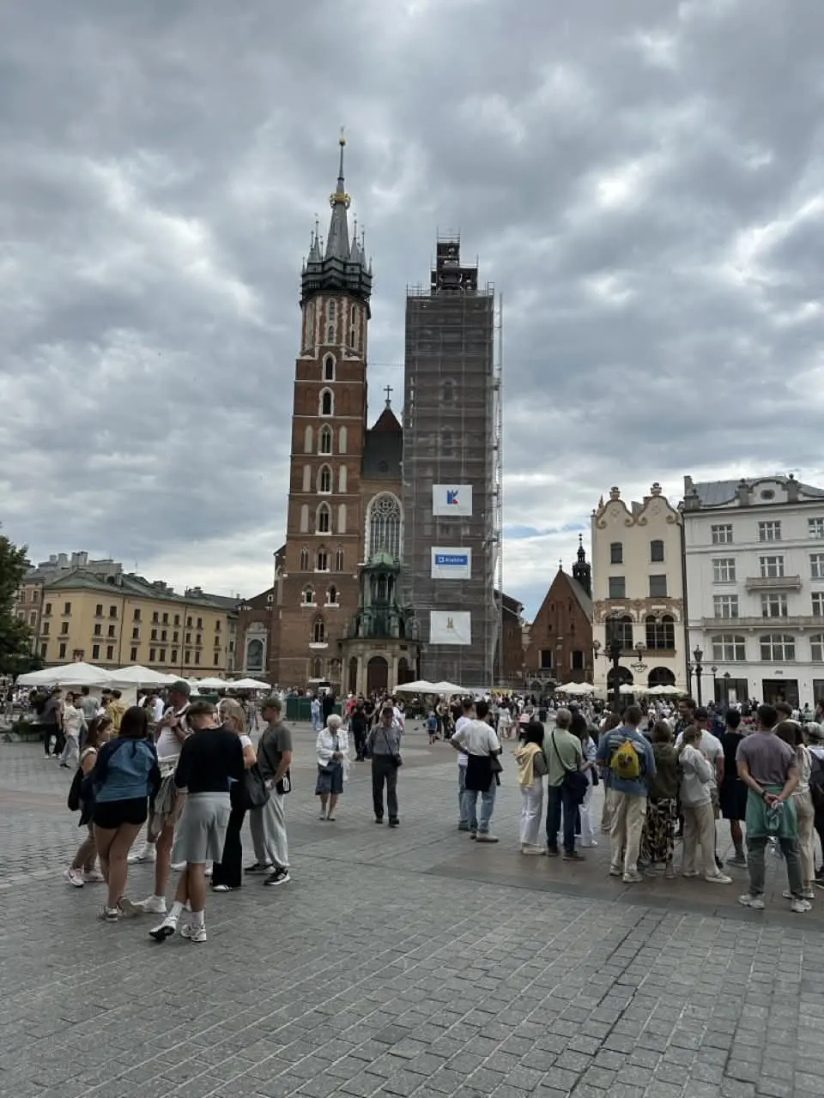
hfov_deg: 56.8
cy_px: 549
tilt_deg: +10.4
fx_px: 762
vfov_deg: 71.6
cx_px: 412
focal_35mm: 24
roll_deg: -2.8
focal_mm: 6.9
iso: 80
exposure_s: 1/6623
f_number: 1.8
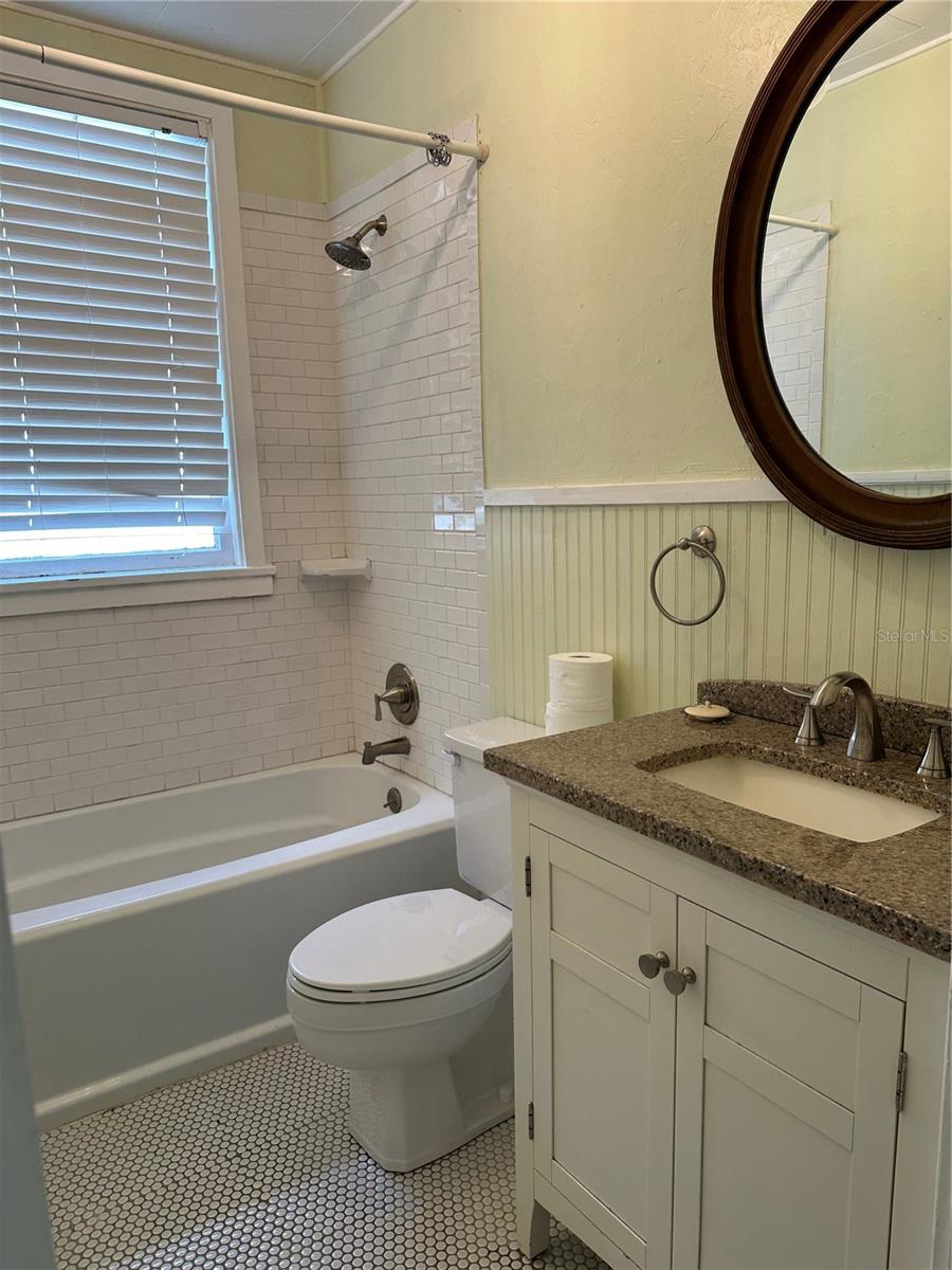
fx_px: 880
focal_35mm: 24
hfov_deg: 56.8
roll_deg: +2.4
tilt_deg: -9.5
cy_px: 635
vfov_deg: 71.6
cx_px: 476
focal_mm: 6.86
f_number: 1.78
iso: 100
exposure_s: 1/120
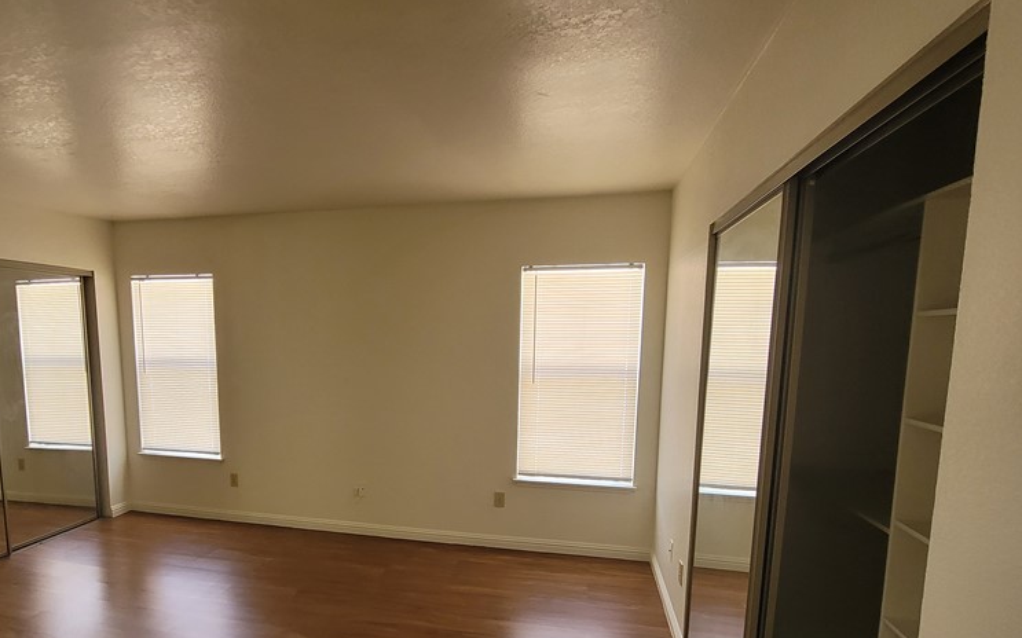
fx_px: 529
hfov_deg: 87.1
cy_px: 411
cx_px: 418
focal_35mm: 19
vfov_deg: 61.1
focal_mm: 2.2
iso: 125
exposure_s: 1/60
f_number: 2.2
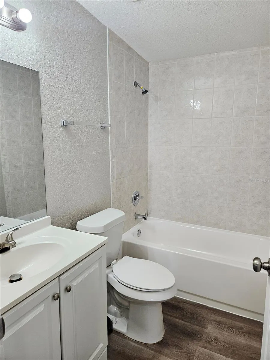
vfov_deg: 73.9
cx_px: 135
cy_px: 180
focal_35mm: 23
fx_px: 239
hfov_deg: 58.9
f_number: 1.8
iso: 125
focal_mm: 5.4
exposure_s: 1/120
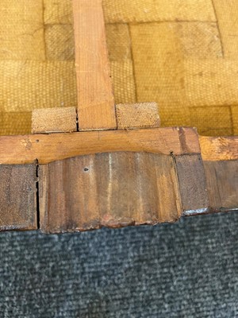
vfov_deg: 67.3
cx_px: 119
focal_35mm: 26
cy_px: 159
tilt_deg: -75.0
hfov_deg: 53.1
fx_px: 238
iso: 400
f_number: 1.6
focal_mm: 5.1
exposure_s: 1/50
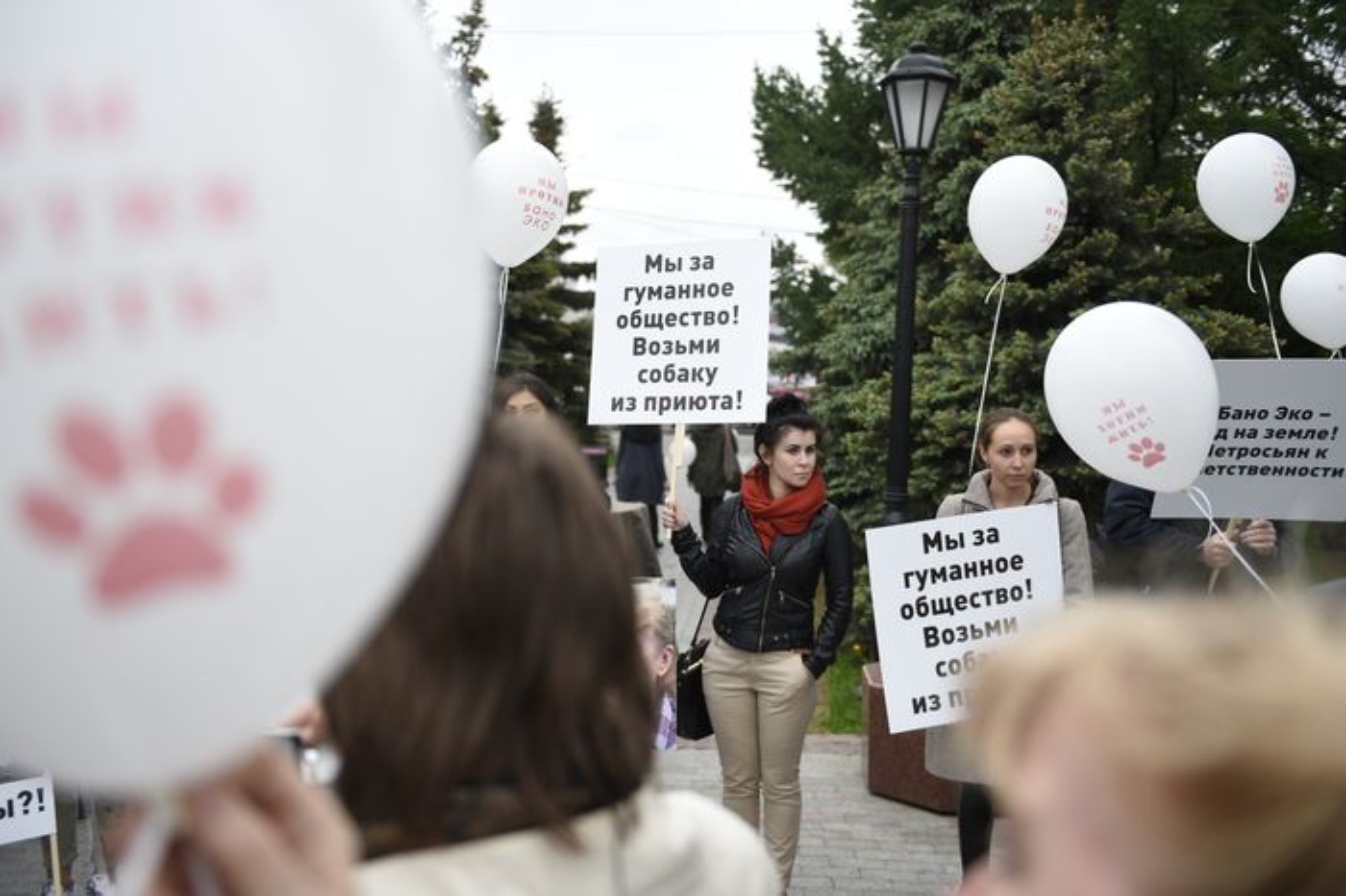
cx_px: 673
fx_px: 1345
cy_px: 448
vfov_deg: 36.8
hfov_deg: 53.2
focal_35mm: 36
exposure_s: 1/400
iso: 320
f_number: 2.8
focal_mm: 36
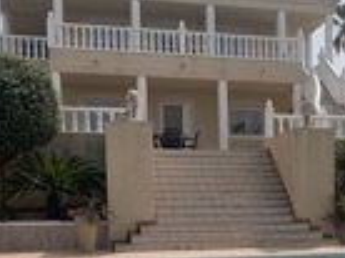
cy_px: 235
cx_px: 328
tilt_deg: -4.8
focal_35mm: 68
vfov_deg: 21.1
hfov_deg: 27.3
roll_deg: +0.2
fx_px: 677
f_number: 1.8
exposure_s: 1/3788
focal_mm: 4.25
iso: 25
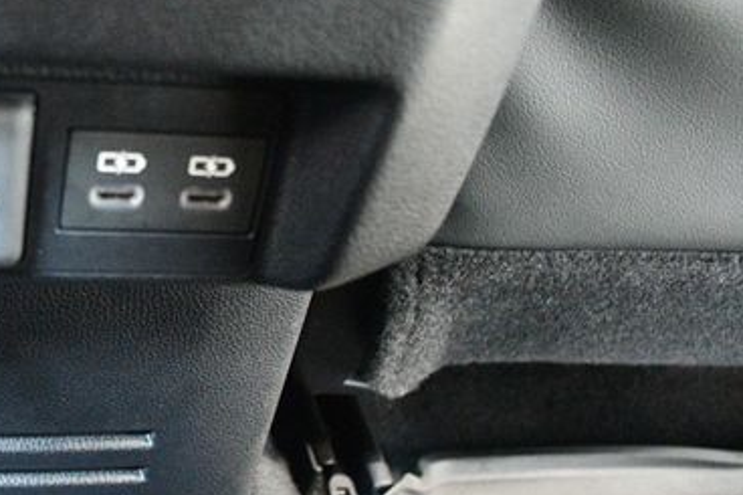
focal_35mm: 47
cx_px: 101
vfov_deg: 28.5
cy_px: 190
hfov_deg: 39.5
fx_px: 970
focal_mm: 18
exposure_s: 1/13
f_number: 3.5
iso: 12800
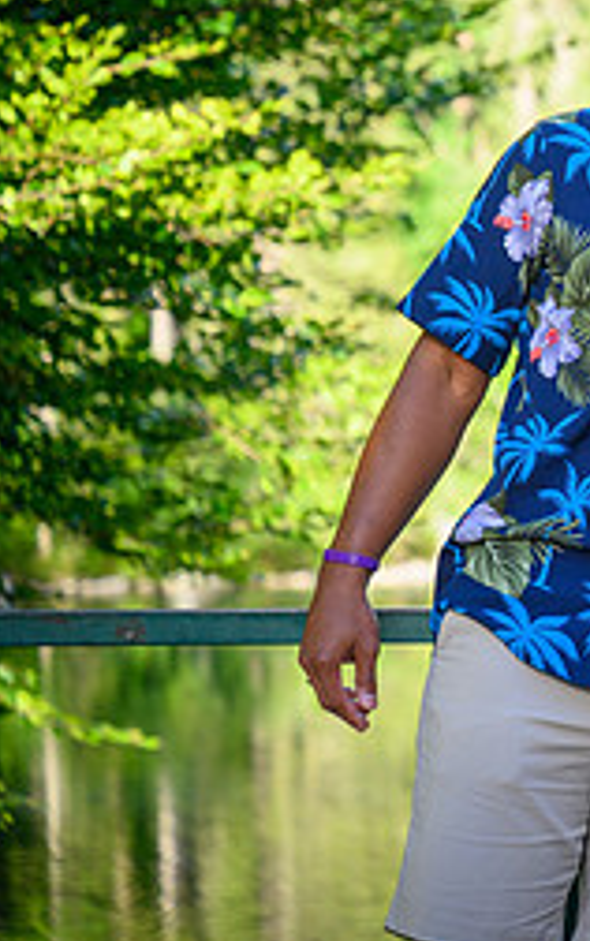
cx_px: 1079
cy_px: 344
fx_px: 4210
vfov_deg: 12.7
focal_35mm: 164
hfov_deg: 7.8
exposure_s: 1/500
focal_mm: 70
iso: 100
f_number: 3.2
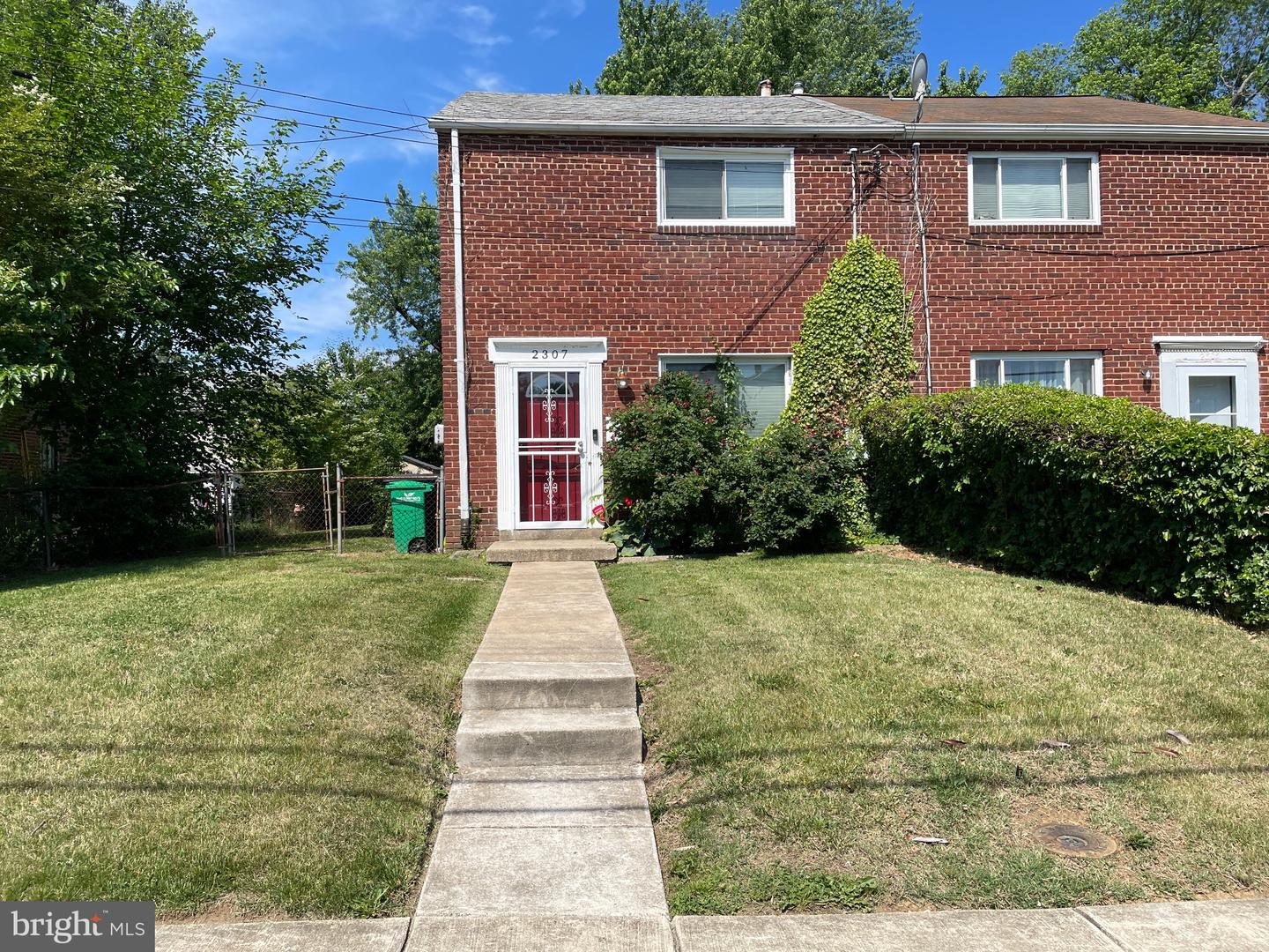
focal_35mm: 26
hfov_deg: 67.3
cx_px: 634
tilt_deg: +1.1
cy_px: 476
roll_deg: +0.6
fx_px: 953
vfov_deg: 53.1
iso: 32
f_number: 1.6
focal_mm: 4.2
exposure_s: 1/2882
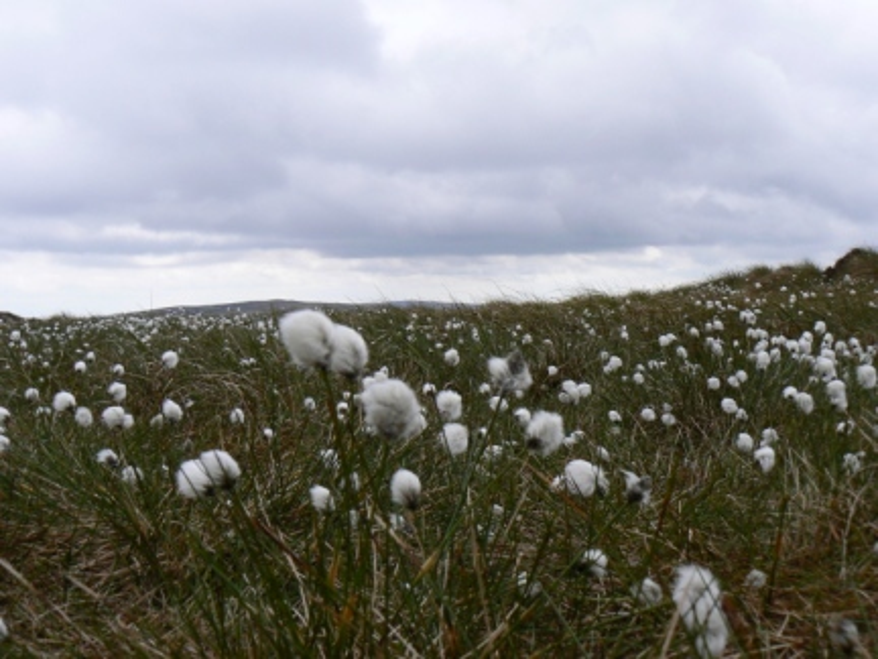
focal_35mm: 36
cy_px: 330
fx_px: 913
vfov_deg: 39.7
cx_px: 439
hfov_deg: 51.4
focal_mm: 6
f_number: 6.3
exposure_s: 1/400
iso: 80
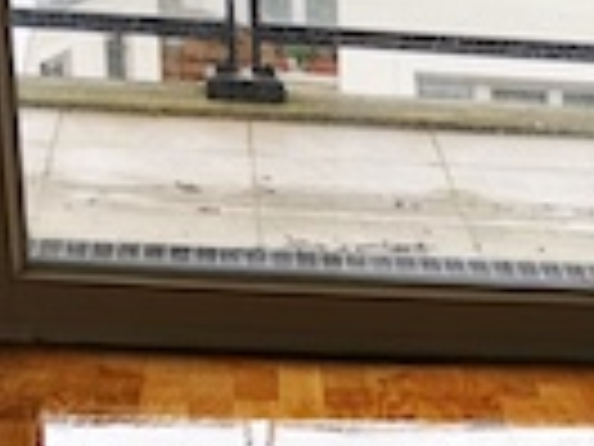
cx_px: 891
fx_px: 2814
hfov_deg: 11.5
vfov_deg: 8.2
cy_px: 1149
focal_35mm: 164
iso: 50
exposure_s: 1/146
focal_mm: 5.56
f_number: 1.6
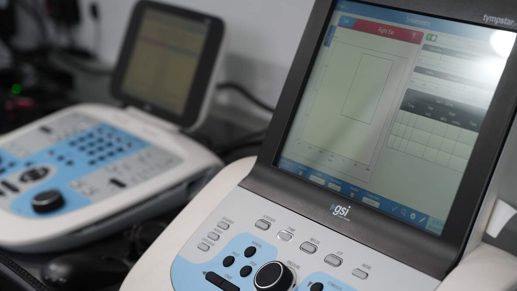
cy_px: 158
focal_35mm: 74
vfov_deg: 16.3
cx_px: 258
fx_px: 1015
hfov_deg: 28.6
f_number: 4
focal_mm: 70
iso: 400
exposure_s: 1/160
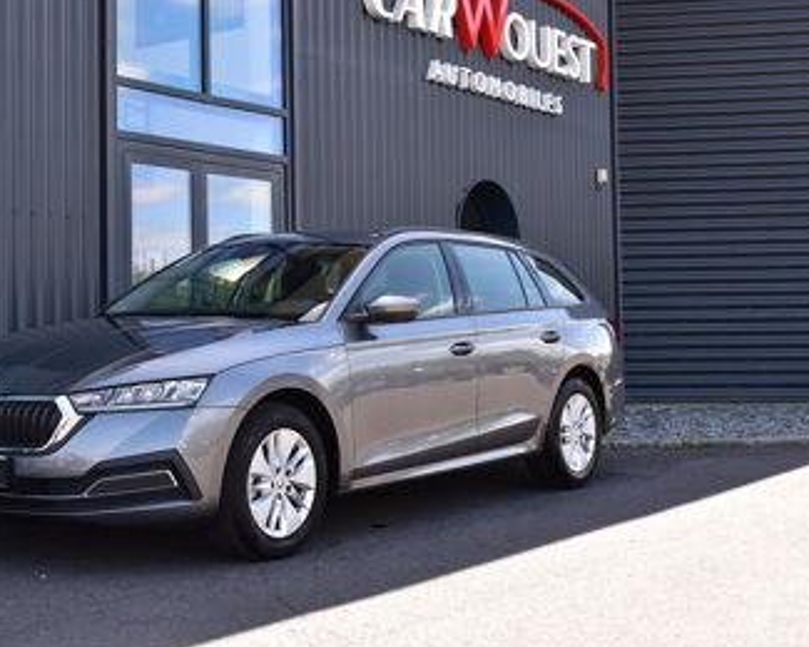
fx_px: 1293
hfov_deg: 34.6
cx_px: 309
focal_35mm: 54
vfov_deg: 28.0
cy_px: 259
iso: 400
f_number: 9
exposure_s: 1/125
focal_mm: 26
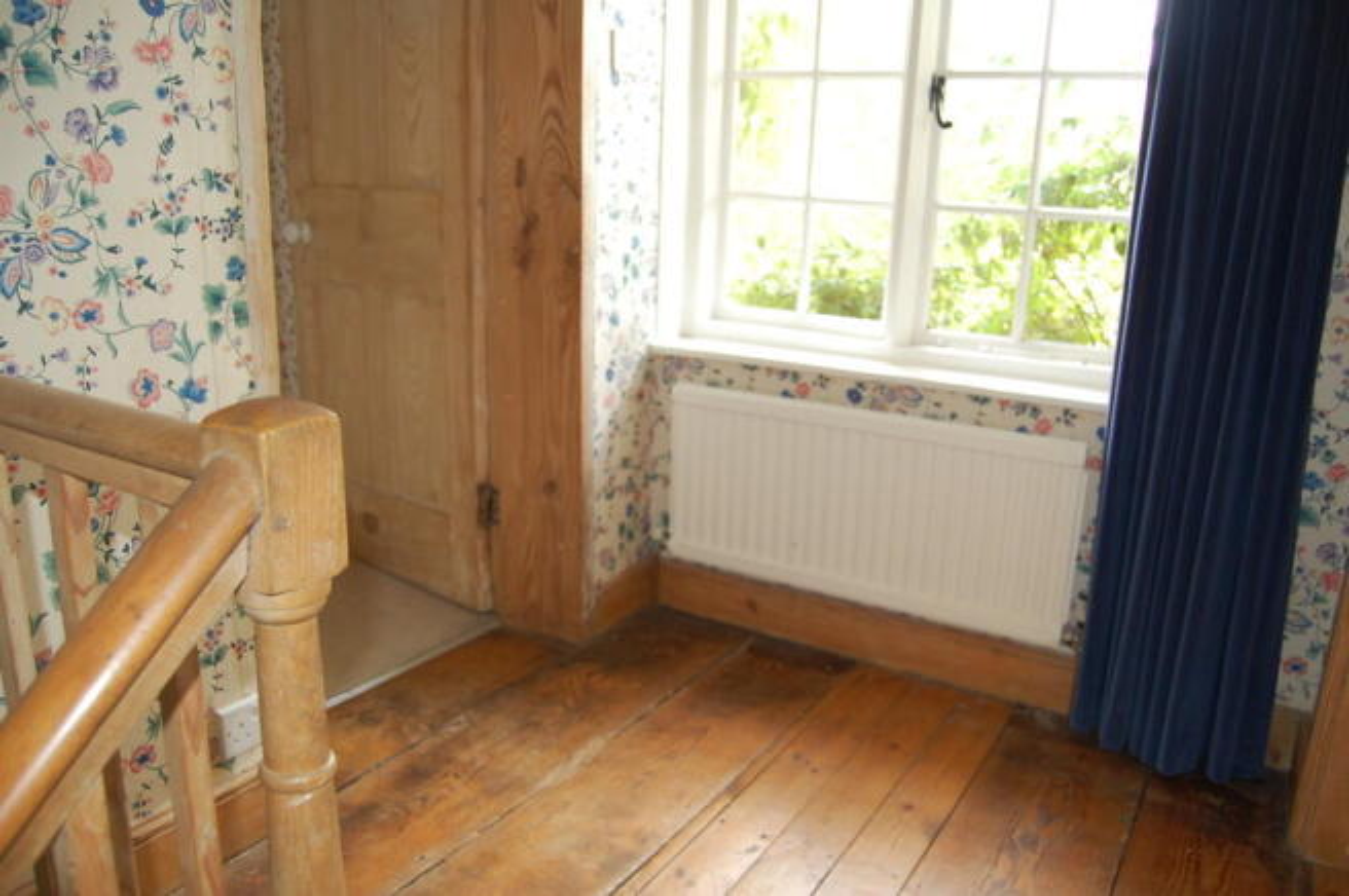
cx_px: 674
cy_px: 448
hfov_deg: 67.4
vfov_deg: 47.8
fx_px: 1011
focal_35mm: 27
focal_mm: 18
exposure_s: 1/60
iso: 400
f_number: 3.5
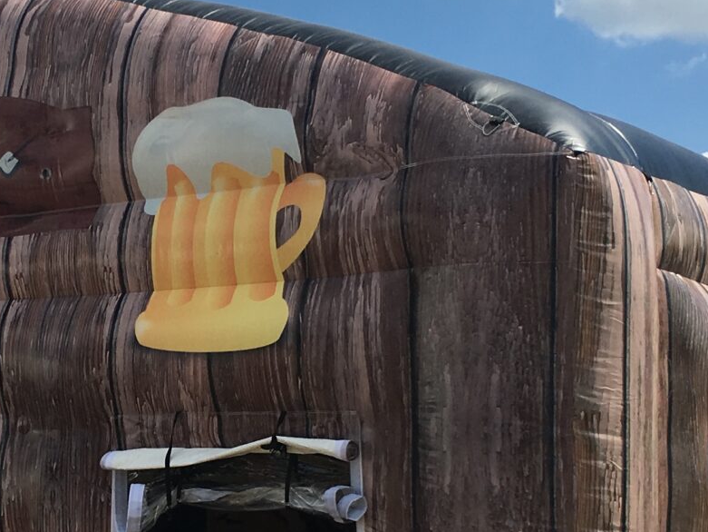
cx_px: 102
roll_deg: -1.1
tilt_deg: +4.6
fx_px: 1943
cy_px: 433
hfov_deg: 20.3
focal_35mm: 95
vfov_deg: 15.5
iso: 25
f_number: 2.2
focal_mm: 4.15
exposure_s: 1/2653
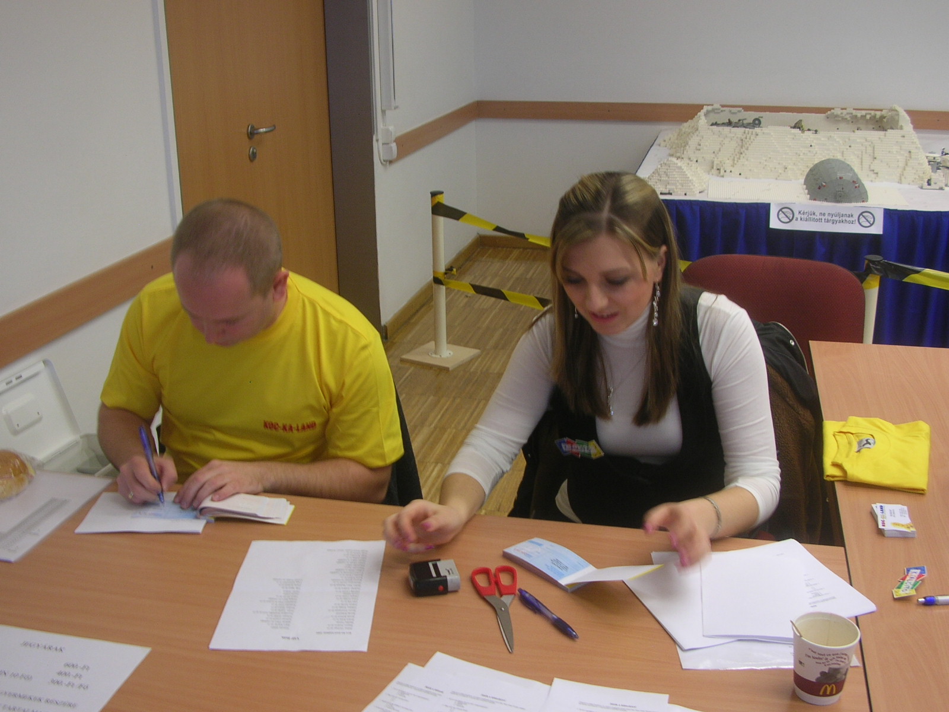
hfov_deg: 46.8
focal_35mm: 40
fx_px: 1097
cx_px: 474
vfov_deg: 36.0
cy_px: 356
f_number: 3
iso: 50
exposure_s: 1/11.4
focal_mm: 6.6
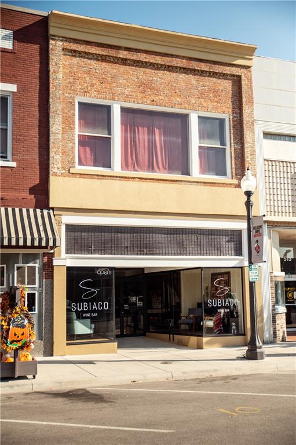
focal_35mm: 42
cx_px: 148
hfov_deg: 31.9
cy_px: 222
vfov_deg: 46.4
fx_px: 519
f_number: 2.8
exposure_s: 1/8000
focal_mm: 42
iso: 80
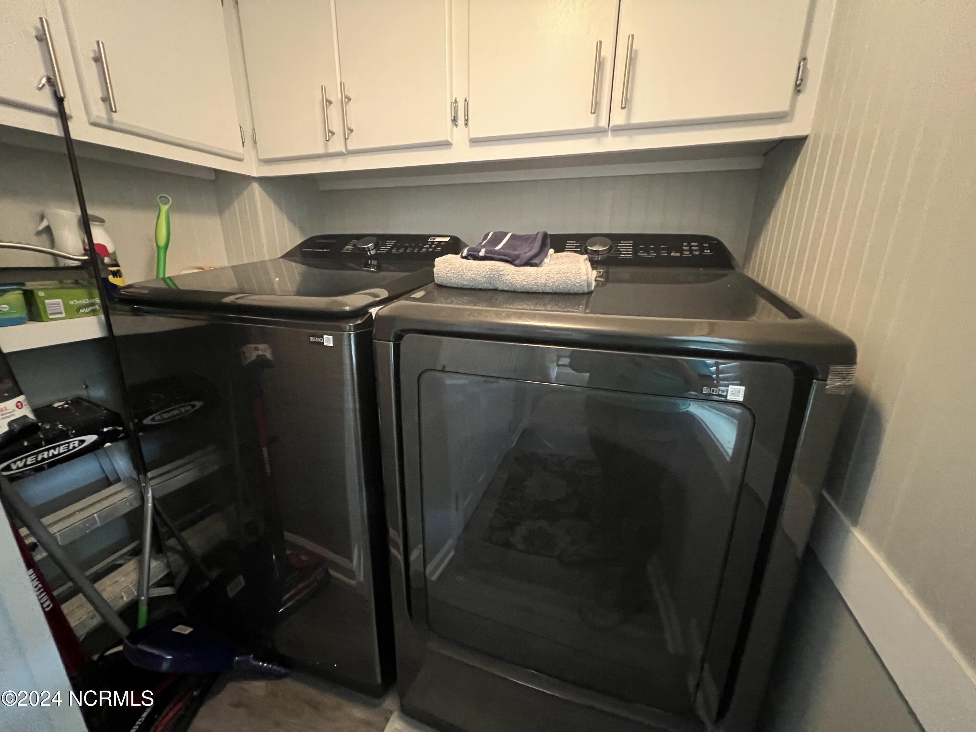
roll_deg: -0.4
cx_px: 488
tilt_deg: -16.8
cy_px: 366
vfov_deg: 89.9
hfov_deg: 106.2
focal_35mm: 13
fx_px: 367
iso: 1250
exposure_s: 1/30
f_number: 1.8
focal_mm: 1.57
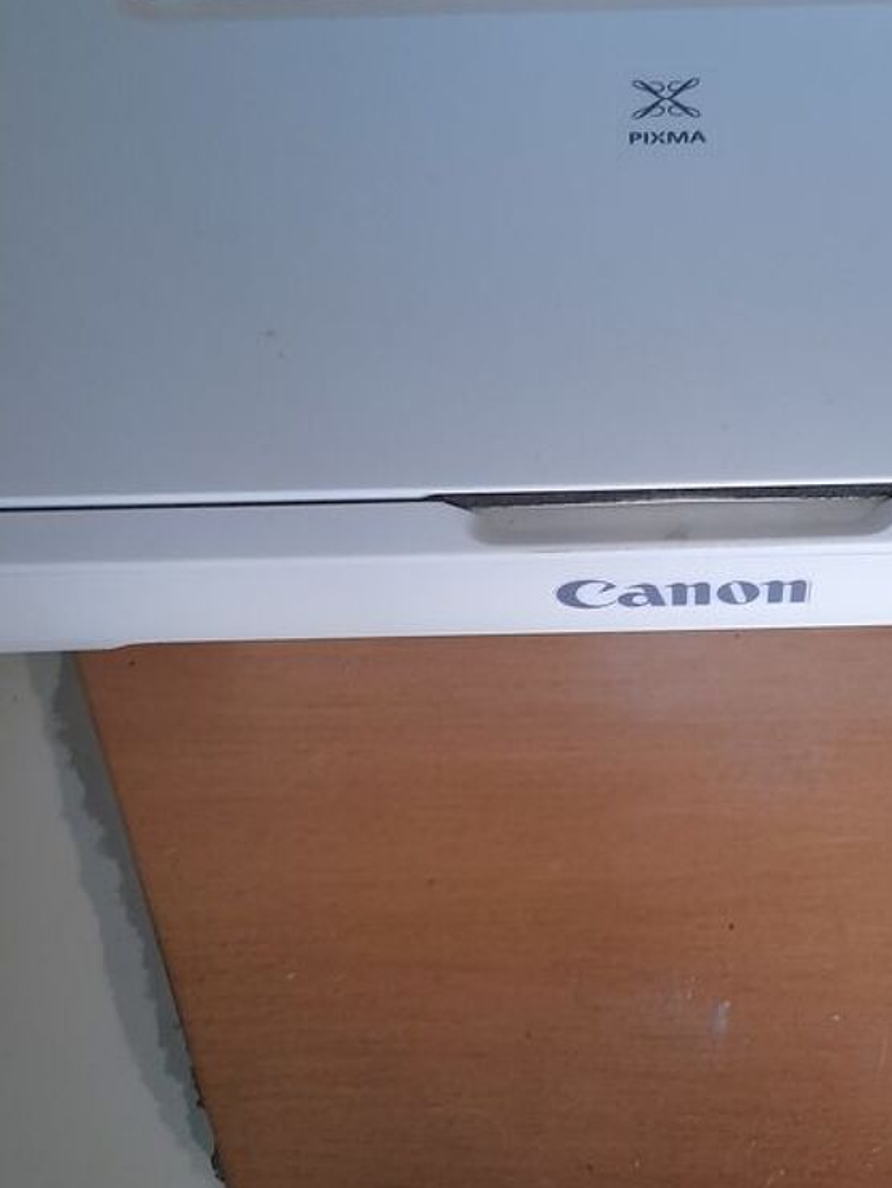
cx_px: 648
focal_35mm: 45
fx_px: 1546
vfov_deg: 42.1
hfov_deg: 31.7
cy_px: 576
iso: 400
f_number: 2
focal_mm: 4.6
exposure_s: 1/25
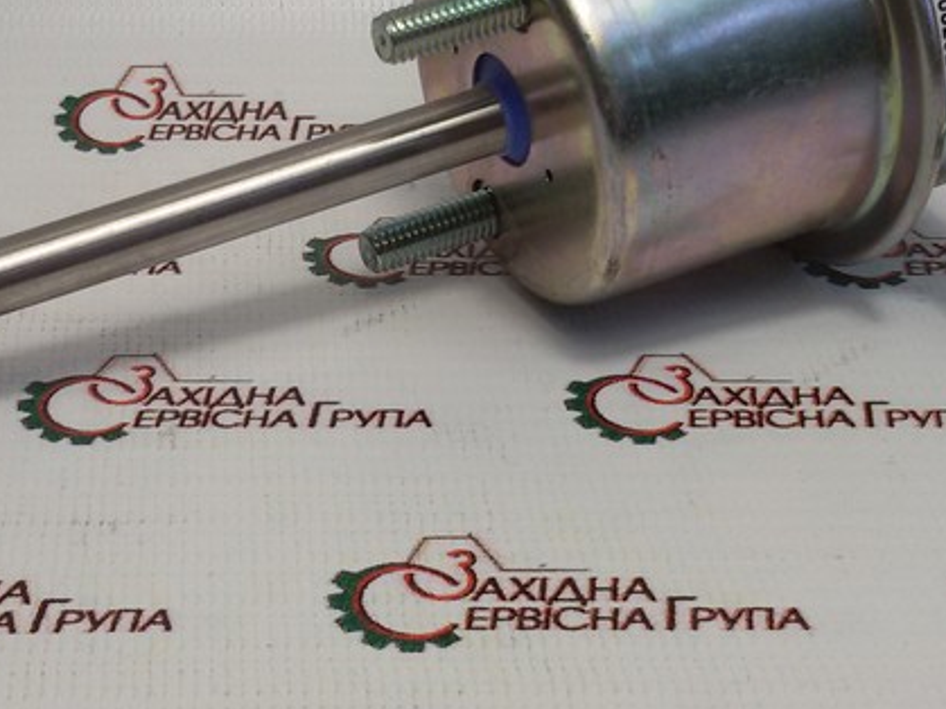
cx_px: 233
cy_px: 221
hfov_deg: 26.0
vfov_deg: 19.8
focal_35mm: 74
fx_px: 2022
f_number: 2.4
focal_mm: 2.93
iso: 40
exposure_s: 1/100
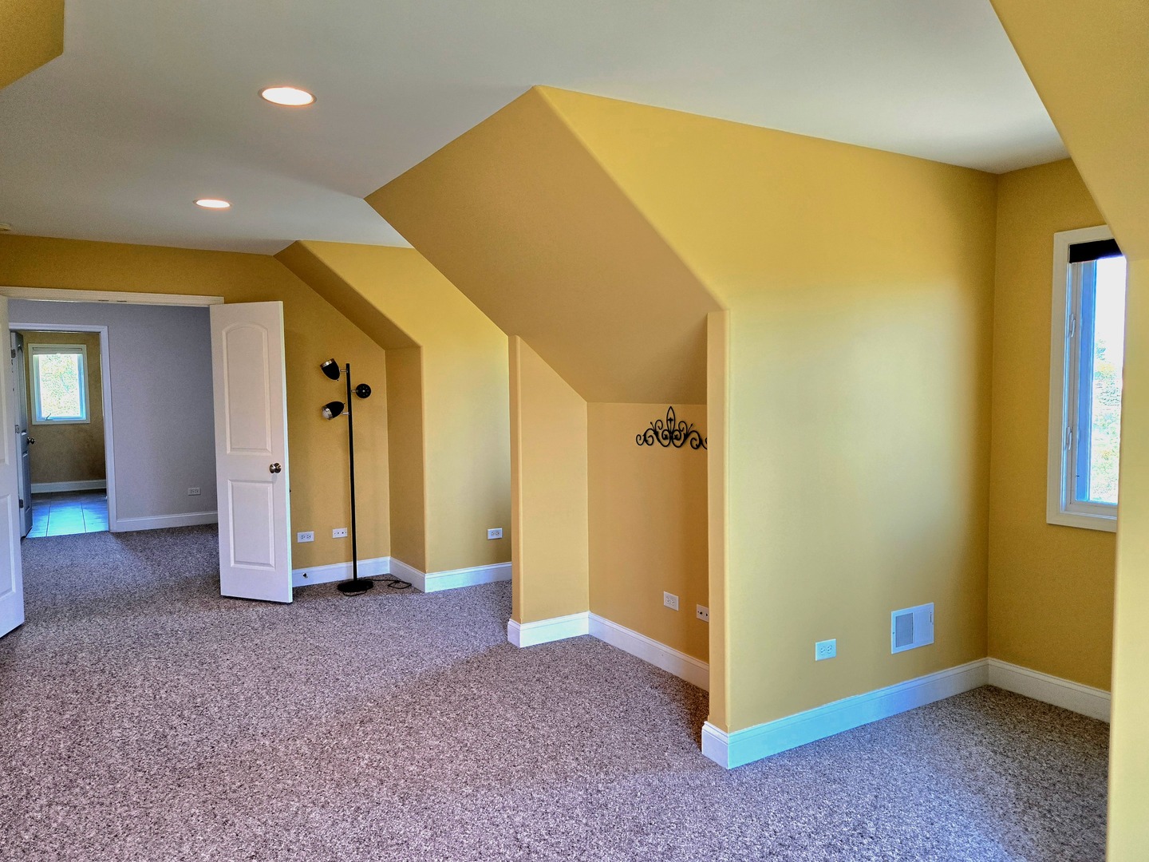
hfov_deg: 73.9
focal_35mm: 23
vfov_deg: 58.9
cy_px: 431
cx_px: 574
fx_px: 763
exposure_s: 1/120
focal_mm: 5.4
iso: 160
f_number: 1.8
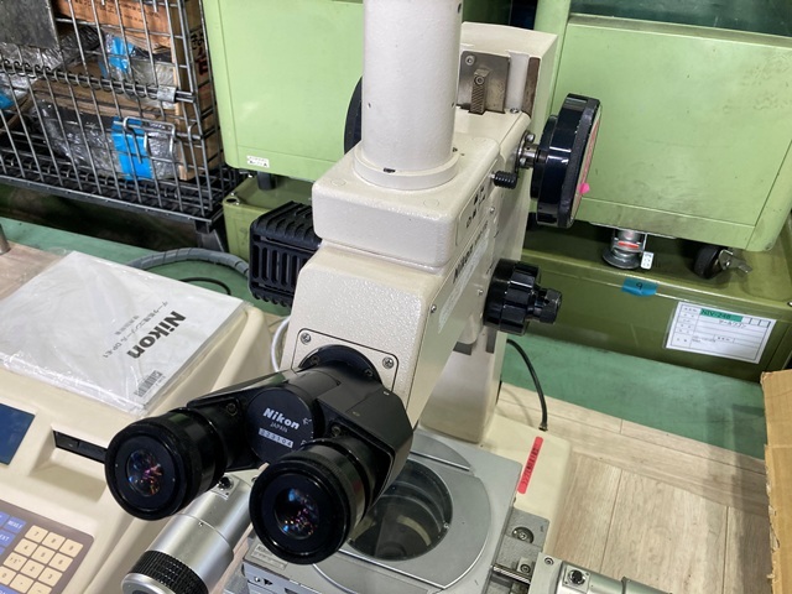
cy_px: 297
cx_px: 396
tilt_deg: -38.0
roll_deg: -1.6
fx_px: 641
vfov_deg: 49.7
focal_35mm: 28
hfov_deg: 63.4
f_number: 1.8
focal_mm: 3.99
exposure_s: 1/120
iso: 80
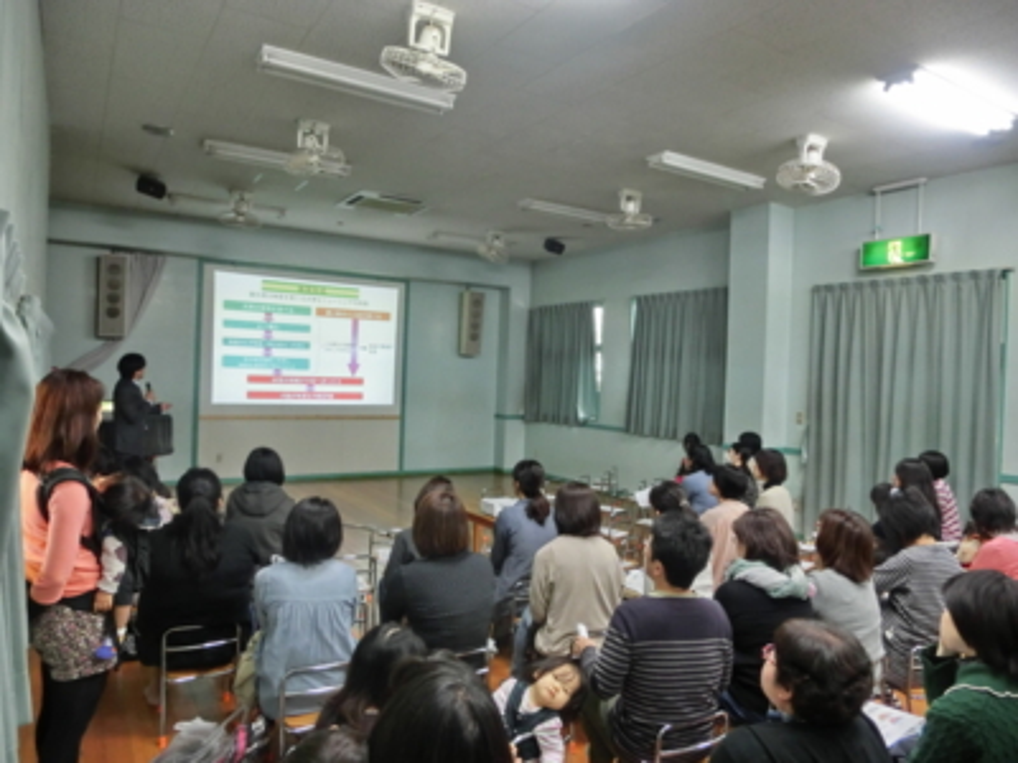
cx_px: 509
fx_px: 706
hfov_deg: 71.6
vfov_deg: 56.8
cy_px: 382
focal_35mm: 24
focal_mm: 4.24
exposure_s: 1/50
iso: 500
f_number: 3
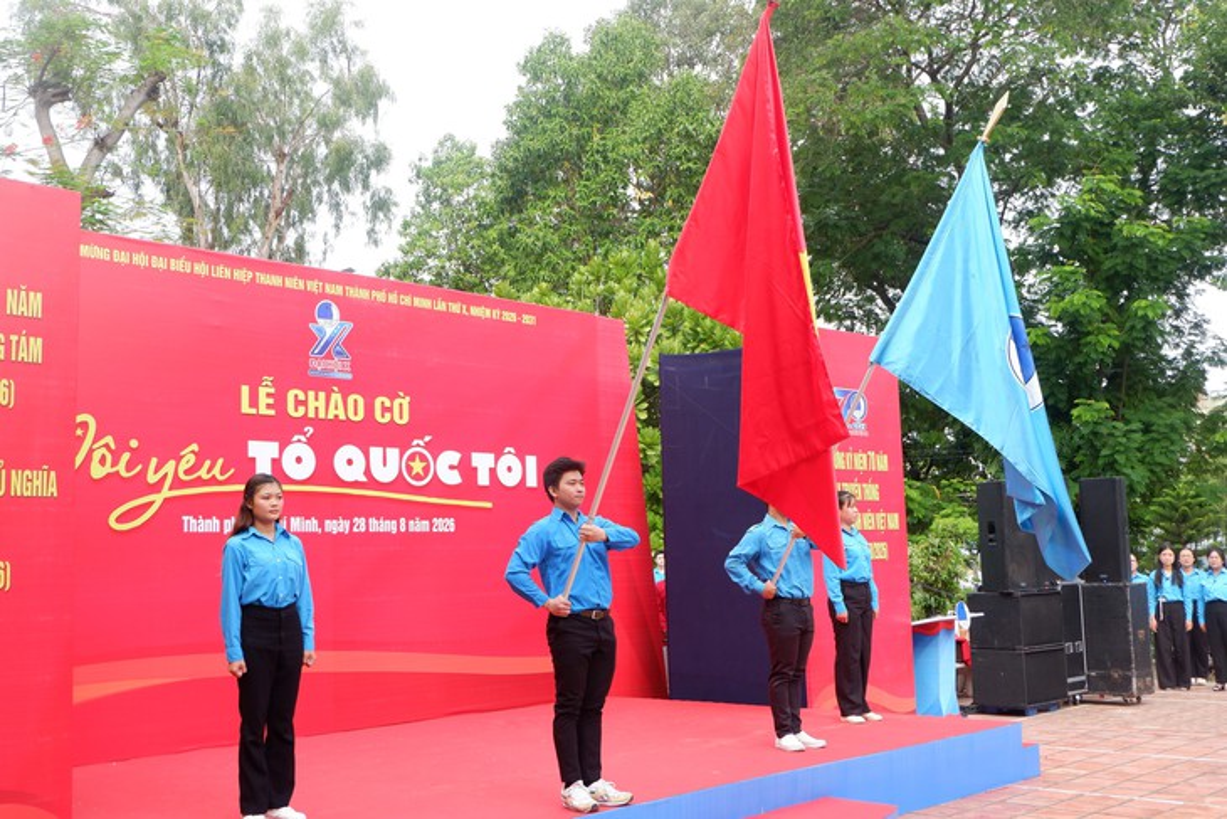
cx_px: 614
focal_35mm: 38
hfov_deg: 50.7
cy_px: 410
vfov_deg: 35.1
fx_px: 1295
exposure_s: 1/140
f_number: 5.6
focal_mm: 25.6
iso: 200
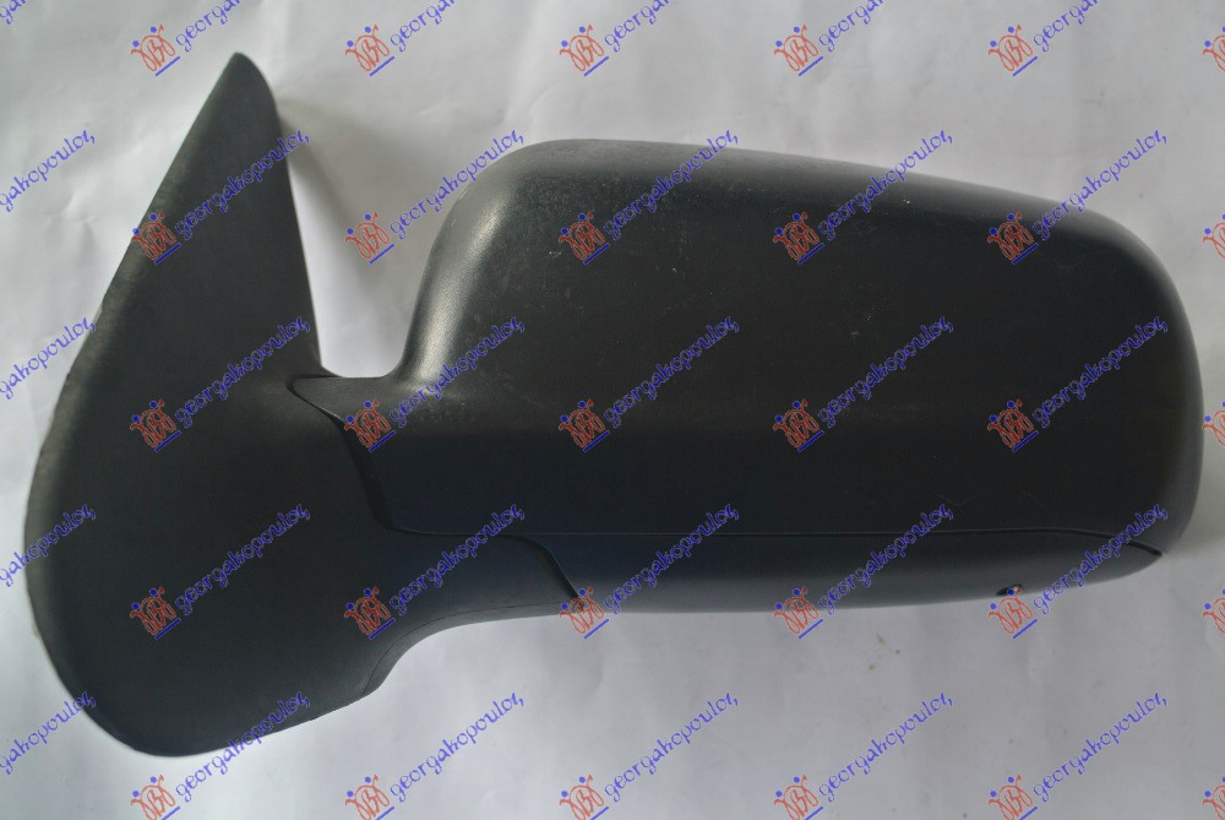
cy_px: 410
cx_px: 612
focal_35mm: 49
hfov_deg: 40.3
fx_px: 1669
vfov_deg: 27.6
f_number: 2.8
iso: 200
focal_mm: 18.5
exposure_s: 1/125
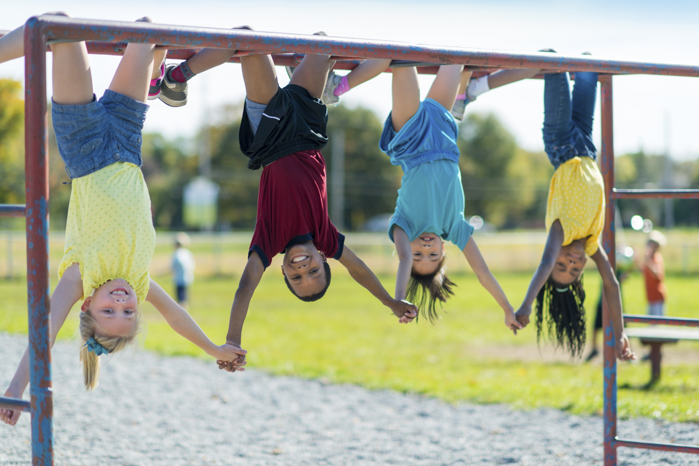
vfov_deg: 16.1
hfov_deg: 23.9
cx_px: 350
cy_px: 233
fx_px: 1650
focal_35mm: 85
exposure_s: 1/2000
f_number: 2
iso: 100
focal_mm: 85
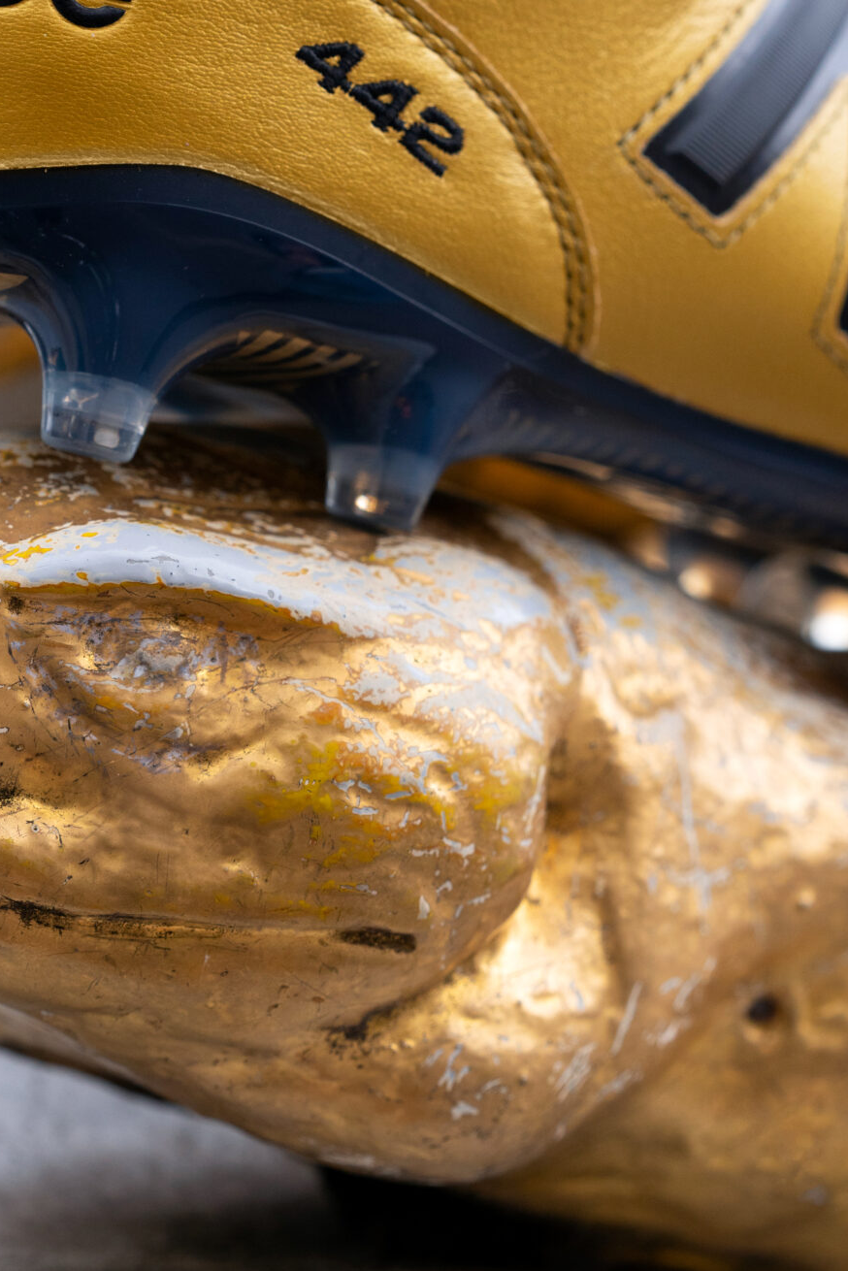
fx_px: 8828
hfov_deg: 5.5
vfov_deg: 8.2
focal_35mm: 250
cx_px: 129
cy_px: 312
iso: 800
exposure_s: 1/800
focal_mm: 131
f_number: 5.6
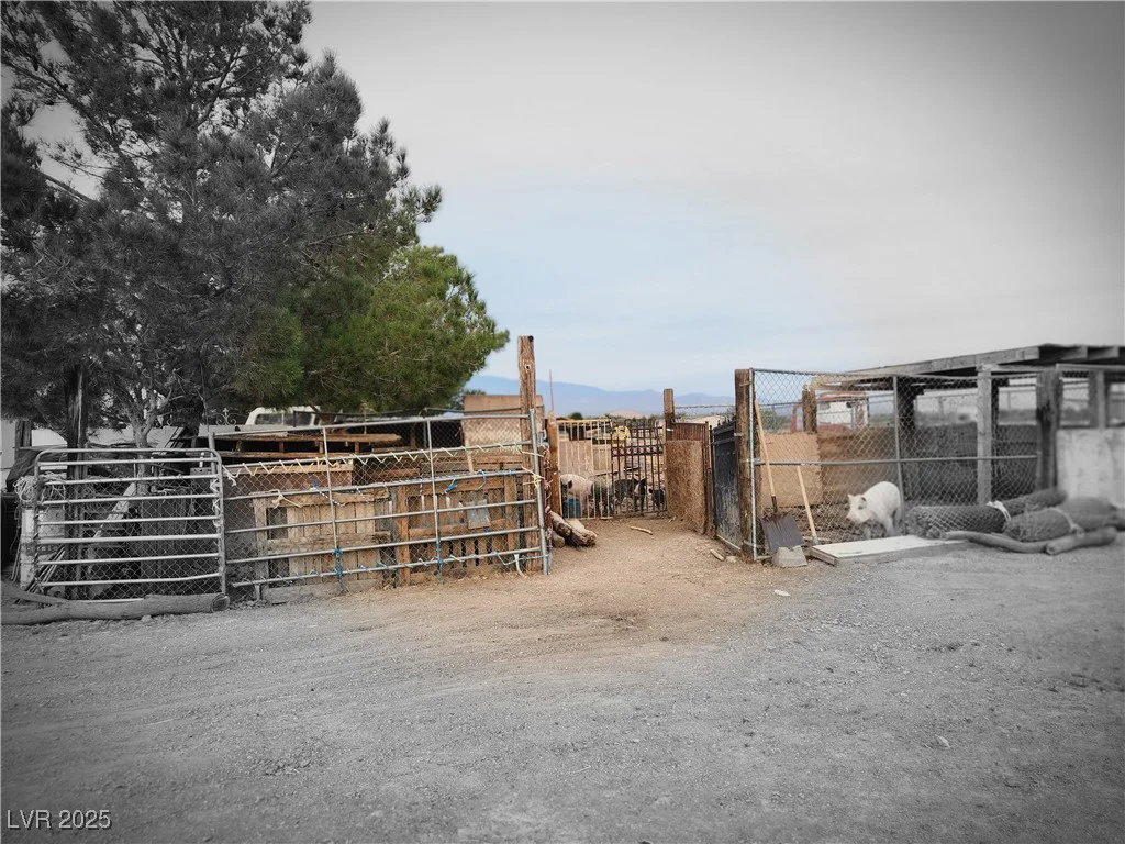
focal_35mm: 23
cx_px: 562
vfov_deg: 58.9
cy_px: 422
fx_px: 747
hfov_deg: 73.9
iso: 20
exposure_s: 1/155
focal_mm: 5.4
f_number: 1.8
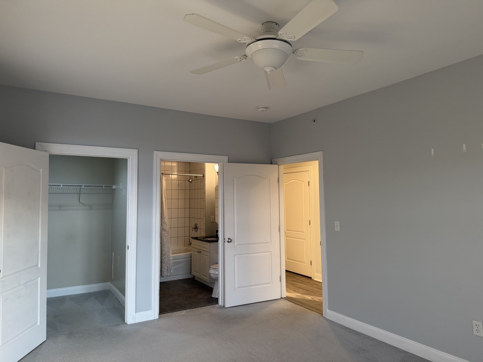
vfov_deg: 56.8
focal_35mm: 24
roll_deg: +0.7
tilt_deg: +3.4
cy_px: 181
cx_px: 242
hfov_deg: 71.6
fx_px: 335
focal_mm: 6.76
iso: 160
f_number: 1.78
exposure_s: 1/120
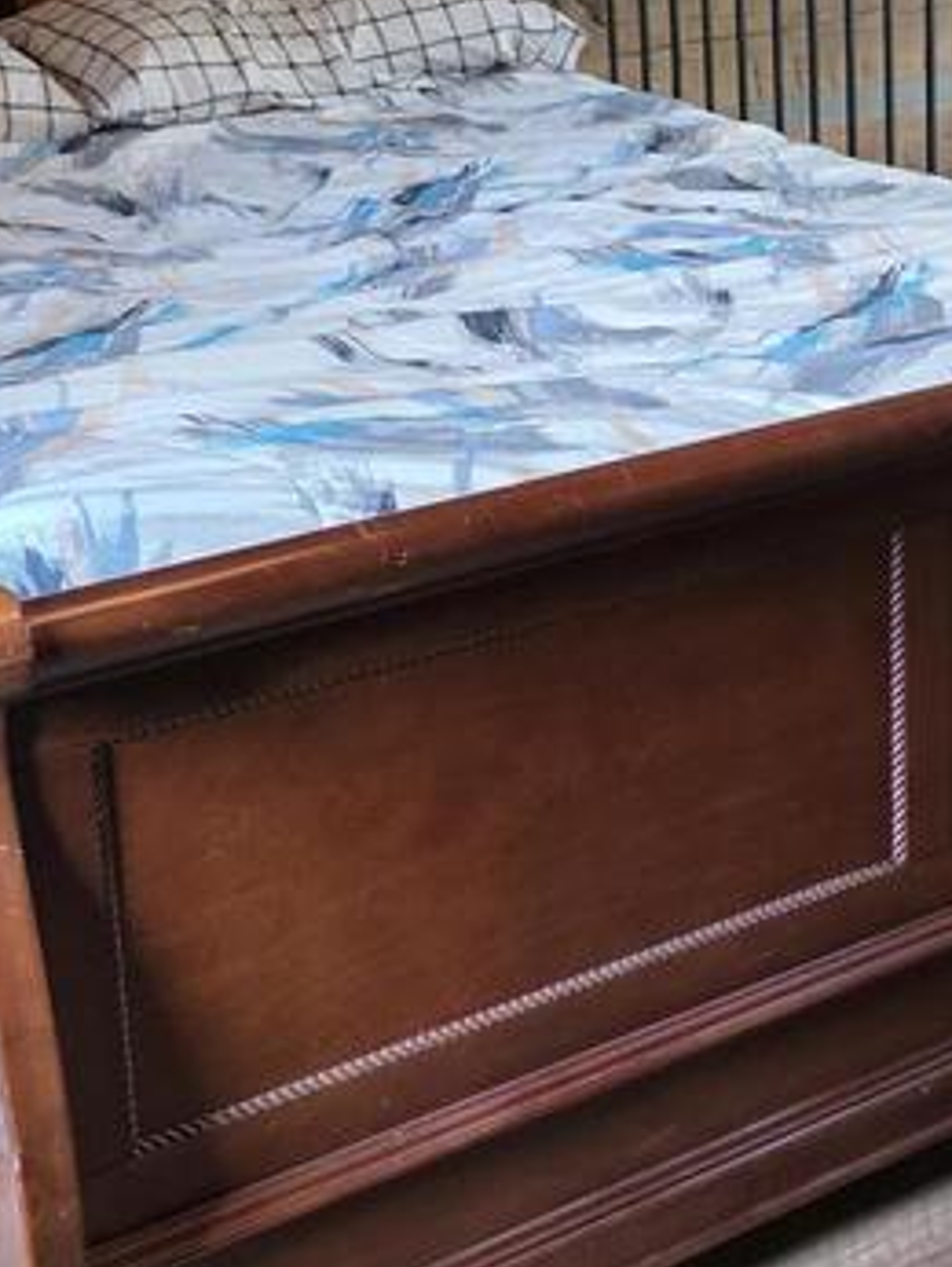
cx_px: 904
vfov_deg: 28.2
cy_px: 333
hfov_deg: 21.1
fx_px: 2490
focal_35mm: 68
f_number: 1.7
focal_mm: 6.3
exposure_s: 1/120
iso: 800
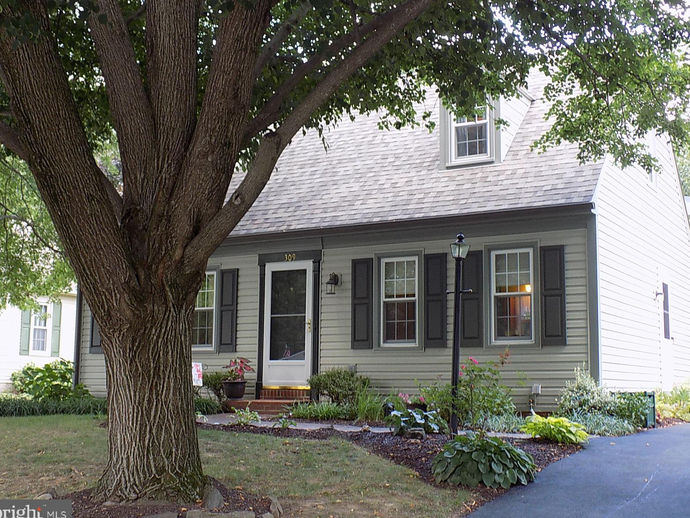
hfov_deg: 40.4
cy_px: 263
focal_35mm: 47
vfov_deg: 30.9
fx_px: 937
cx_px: 338
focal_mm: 8.1
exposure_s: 1/30
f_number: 3.7
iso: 125
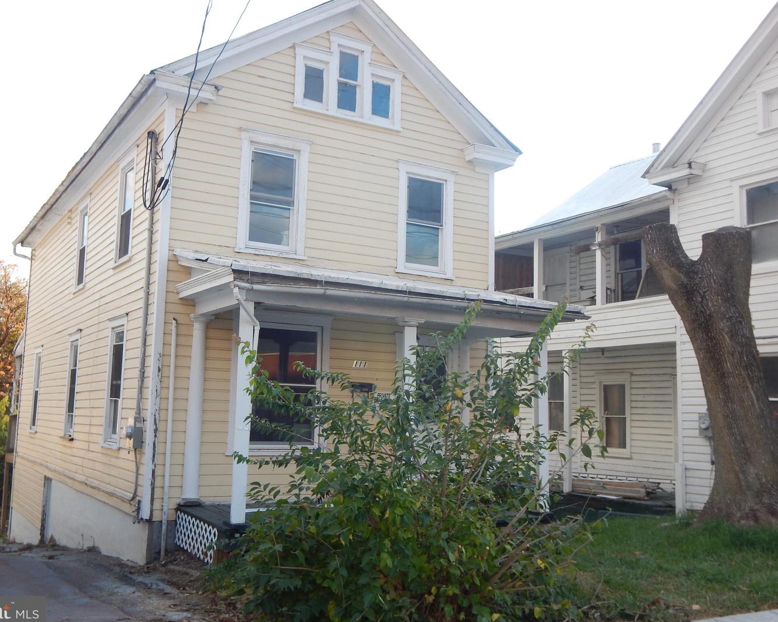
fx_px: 829
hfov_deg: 50.2
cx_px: 365
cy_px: 313
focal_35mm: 36
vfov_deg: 41.2
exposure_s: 1/100
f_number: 3.3
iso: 125
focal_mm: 6.1
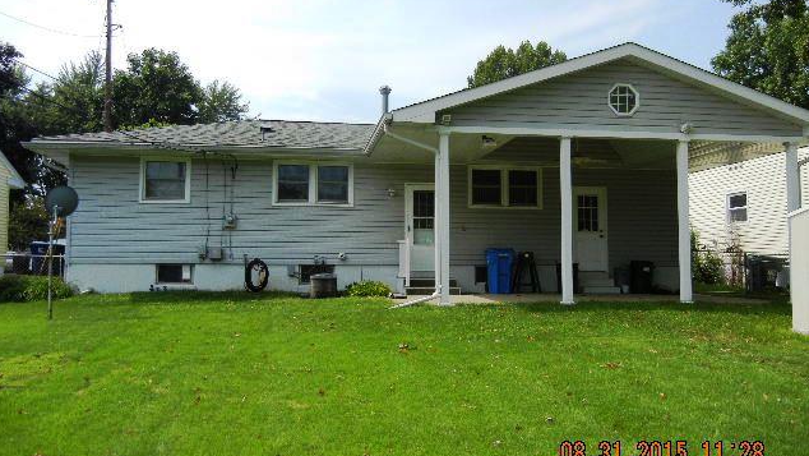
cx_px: 404
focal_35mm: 33
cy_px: 209
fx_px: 708
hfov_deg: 59.5
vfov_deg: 35.6
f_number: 3.5
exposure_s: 1/878
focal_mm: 5.4
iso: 160
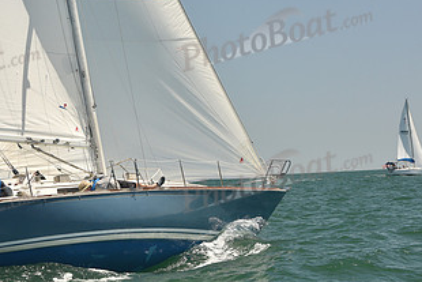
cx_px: 112
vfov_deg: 10.5
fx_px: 1536
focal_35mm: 131
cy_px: 126
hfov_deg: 15.6
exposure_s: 1/800
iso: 250
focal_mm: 70
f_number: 5.6
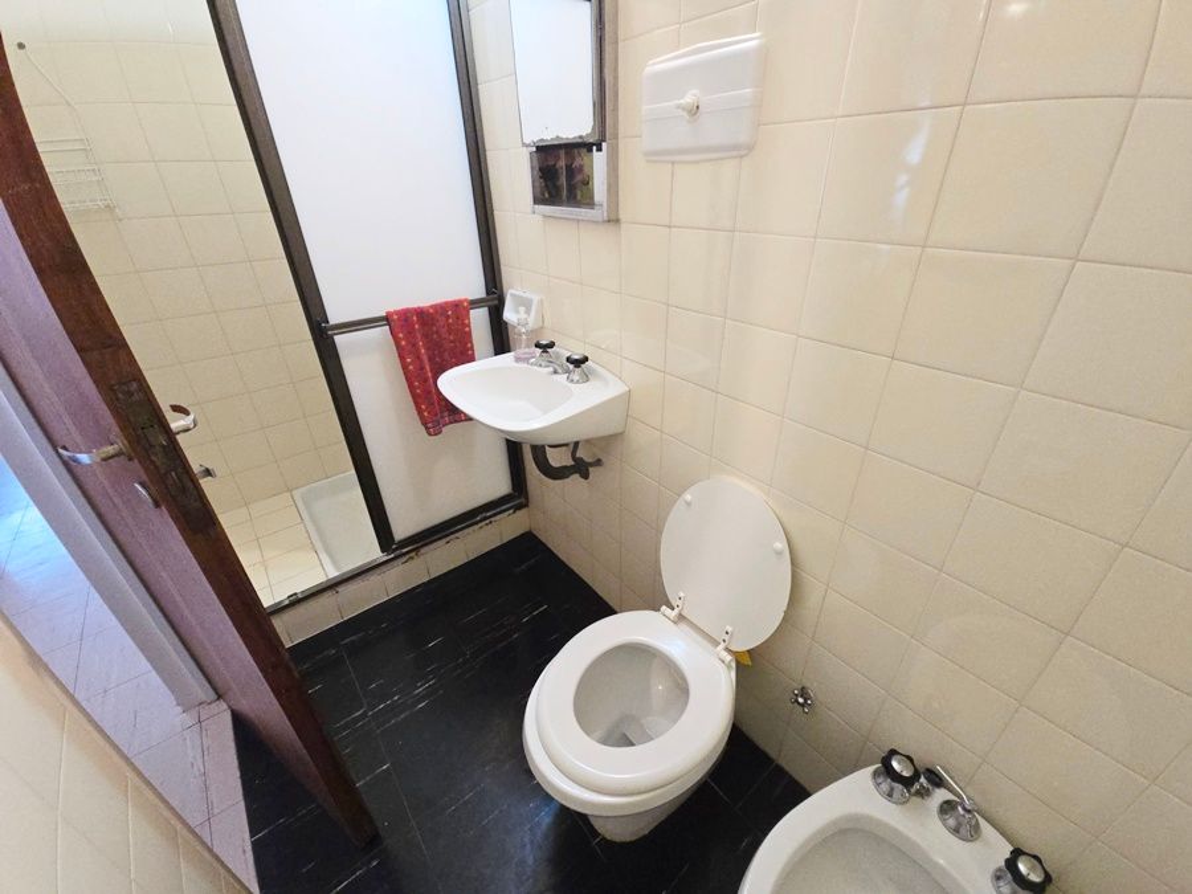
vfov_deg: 89.9
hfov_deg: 106.2
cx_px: 596
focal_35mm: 13
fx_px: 448
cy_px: 447
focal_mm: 2.2
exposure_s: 1/50
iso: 320
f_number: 2.2
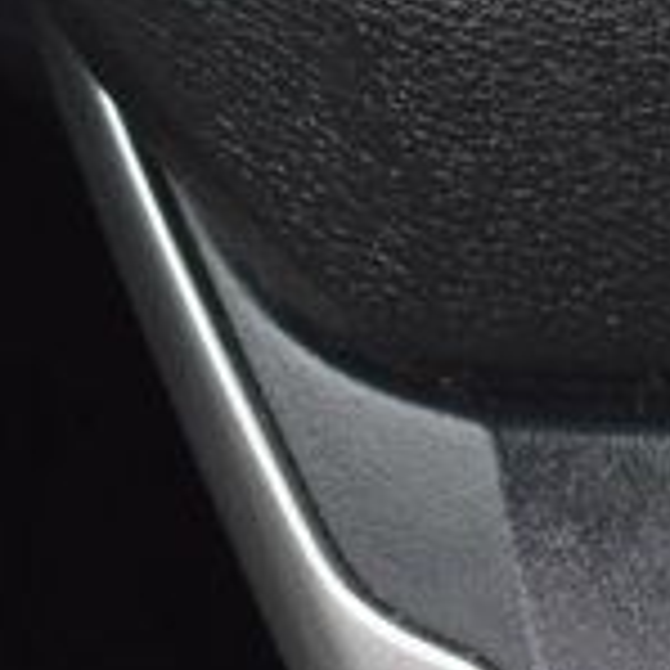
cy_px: -283
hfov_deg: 4.1
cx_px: 895
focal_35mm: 421
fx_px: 9219
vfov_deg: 4.1
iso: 400
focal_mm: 48
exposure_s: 1/15
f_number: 6.3
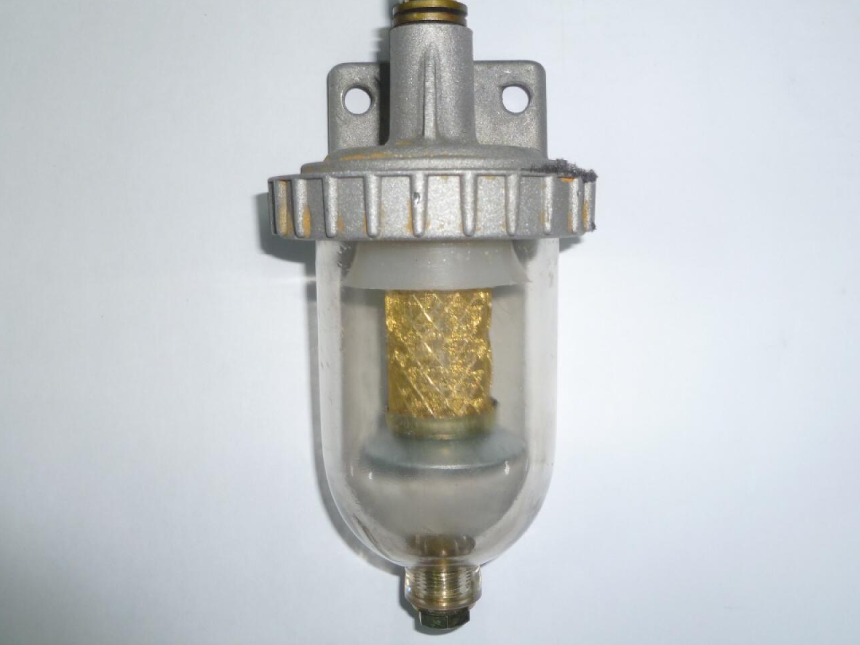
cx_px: 466
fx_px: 870
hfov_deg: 52.6
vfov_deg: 40.6
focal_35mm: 35
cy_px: 275
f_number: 3.3
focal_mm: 5
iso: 100
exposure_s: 1/30
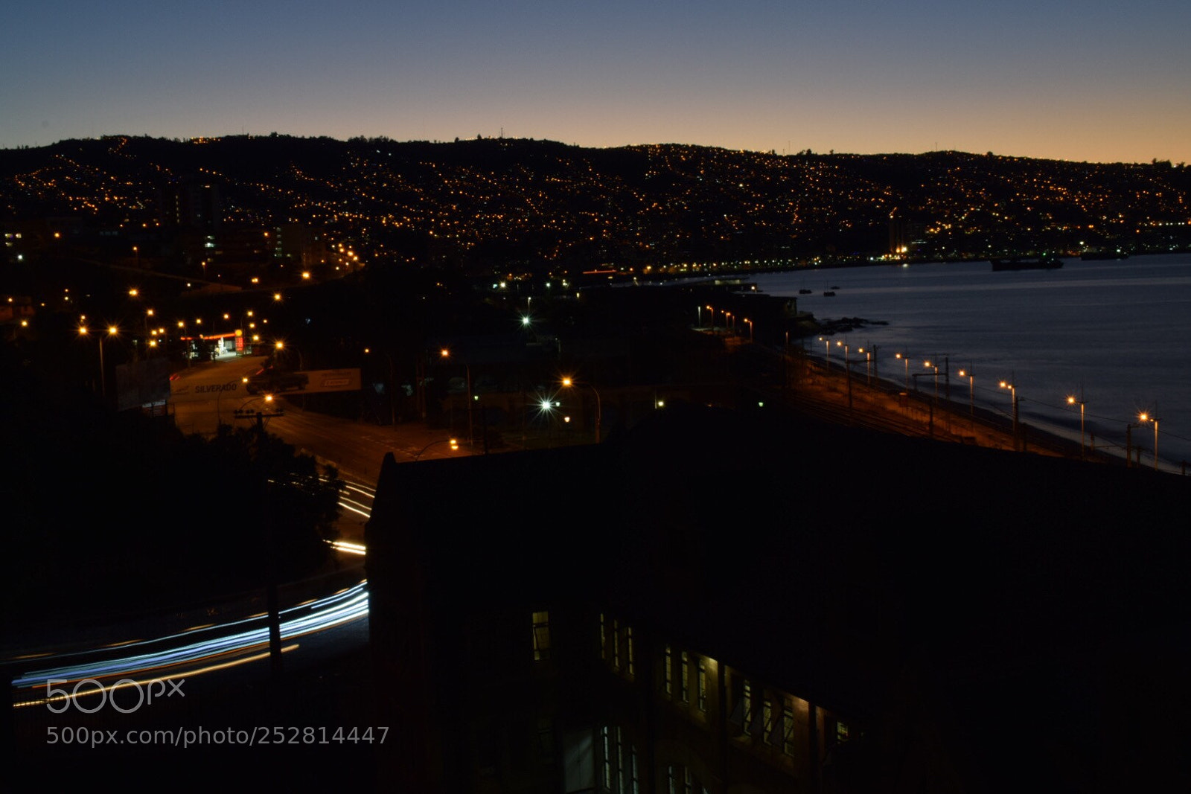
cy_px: 397
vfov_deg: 30.9
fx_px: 1439
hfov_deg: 45.0
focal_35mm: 44
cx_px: 596
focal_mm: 29
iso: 125
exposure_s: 3
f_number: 25
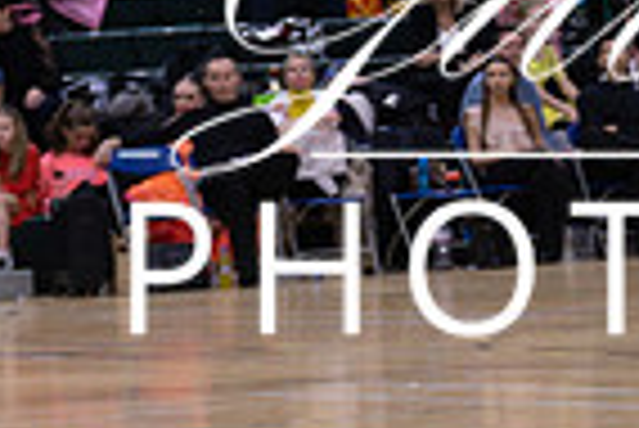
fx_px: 6645
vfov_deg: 3.7
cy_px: 133
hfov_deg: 5.5
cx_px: 904
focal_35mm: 374
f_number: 4
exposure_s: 1/100
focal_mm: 61
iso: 500
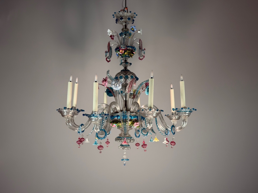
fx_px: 358
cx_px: 129
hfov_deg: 39.7
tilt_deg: +7.6
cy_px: 96
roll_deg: +0.2
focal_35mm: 48
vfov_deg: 30.3
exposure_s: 1/50
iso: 100
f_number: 1.78
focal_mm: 6.76
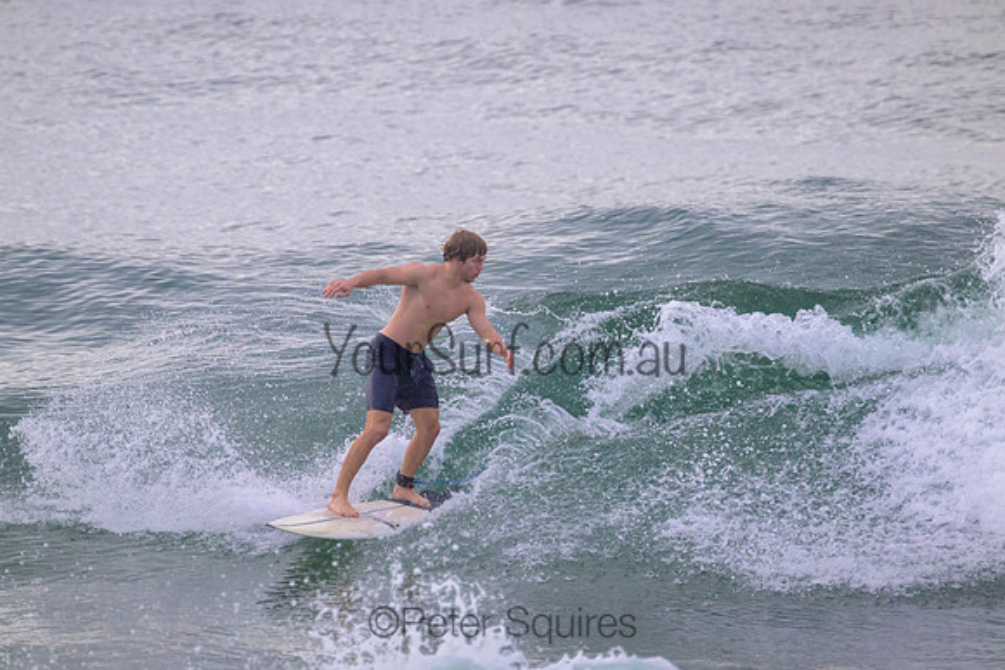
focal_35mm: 800
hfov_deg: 2.6
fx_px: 22338
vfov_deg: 1.7
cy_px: 335
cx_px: 502
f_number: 11
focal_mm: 800
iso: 2200
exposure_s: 1/2000
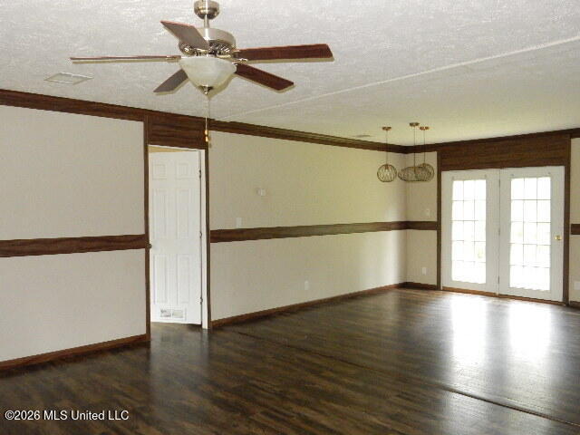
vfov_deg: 46.8
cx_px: 290
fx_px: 503
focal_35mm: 30
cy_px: 218
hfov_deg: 60.0
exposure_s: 1/30
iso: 800
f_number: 4
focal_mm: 5.4
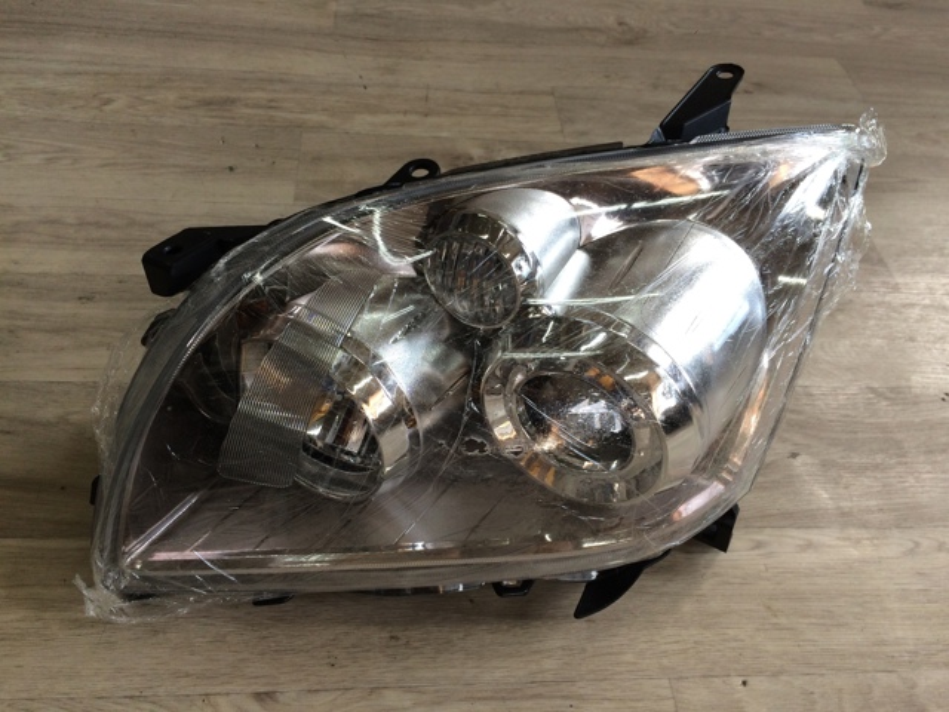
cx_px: 474
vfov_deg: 48.2
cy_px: 356
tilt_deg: -46.8
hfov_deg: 61.7
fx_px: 795
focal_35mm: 29
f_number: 2.2
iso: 64
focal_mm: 4.15
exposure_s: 1/100
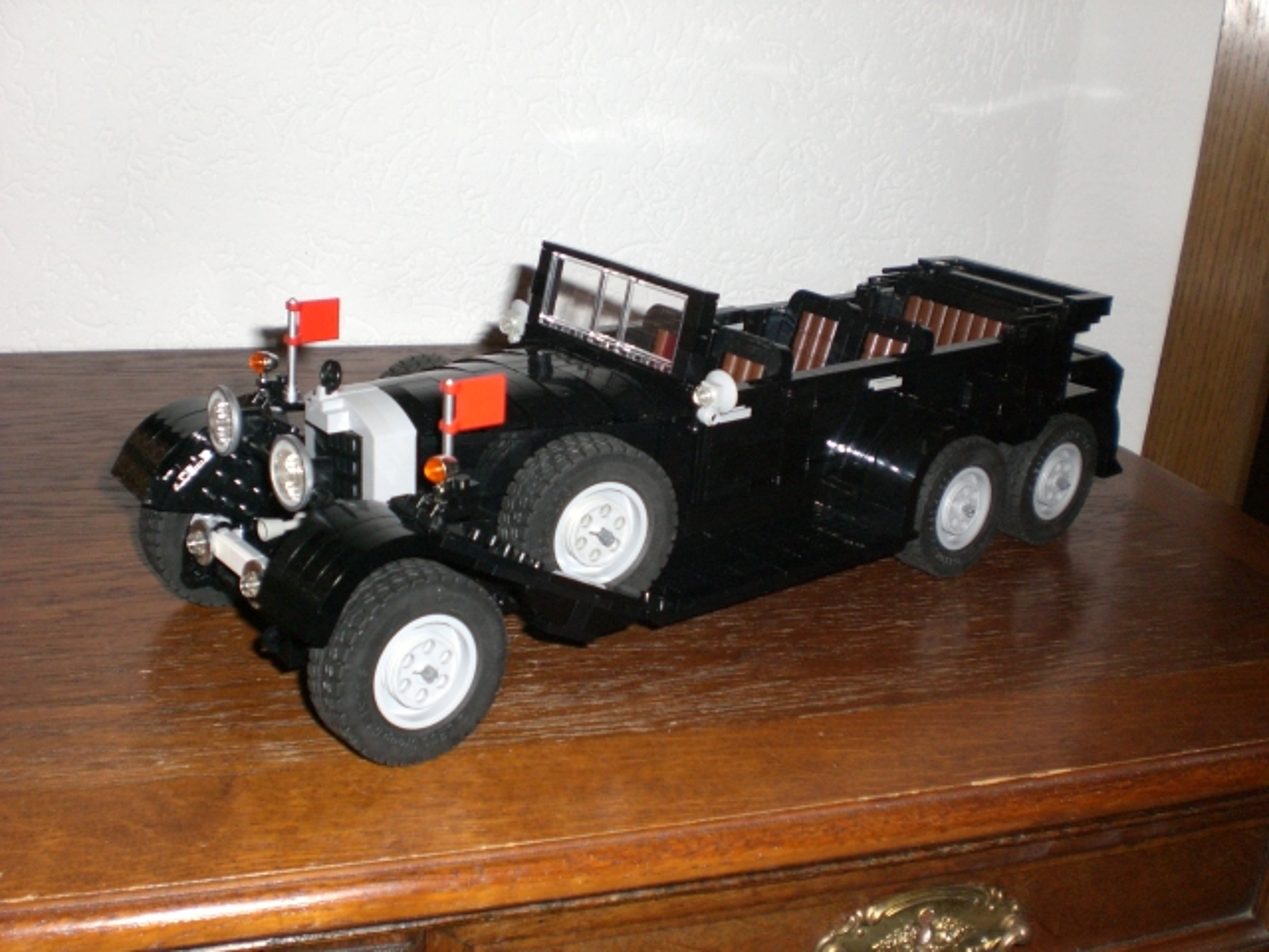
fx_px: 1393
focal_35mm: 38
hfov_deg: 49.0
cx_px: 634
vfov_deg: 37.7
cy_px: 476
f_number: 3.1
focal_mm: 6.3
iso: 200
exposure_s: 1/60
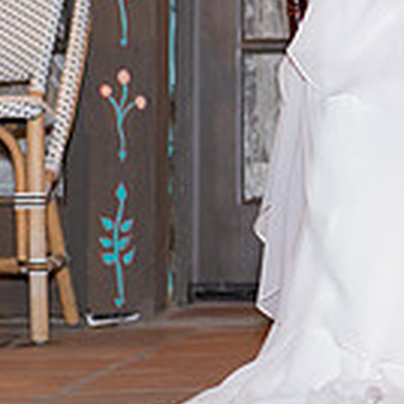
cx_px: 730
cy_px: -80
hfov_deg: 8.3
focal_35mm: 202
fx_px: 2667
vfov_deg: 8.6
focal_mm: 55
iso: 800
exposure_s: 1/200
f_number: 2
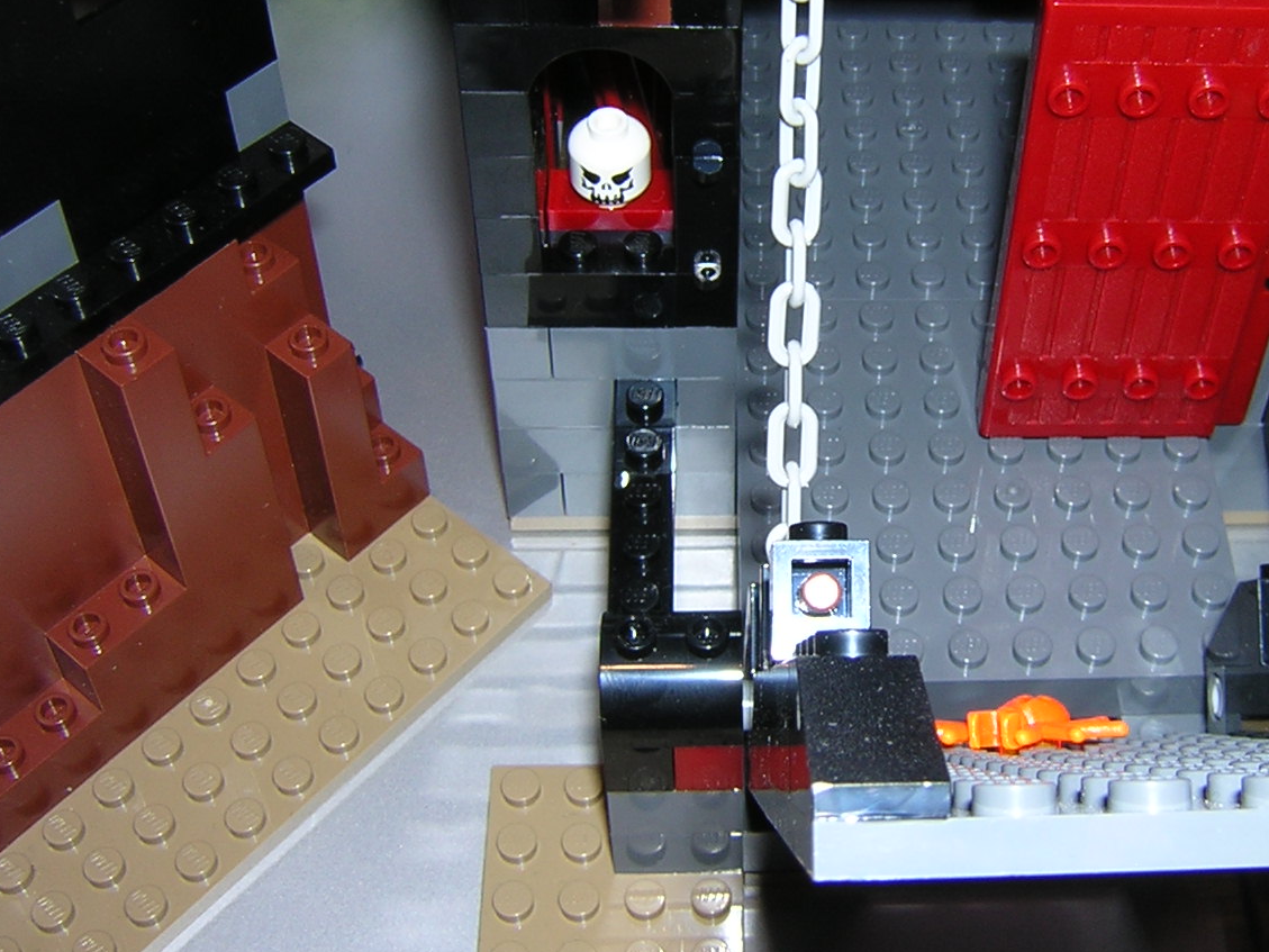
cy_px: 318
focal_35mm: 51
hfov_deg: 37.0
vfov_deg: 28.4
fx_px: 1870
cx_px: 873
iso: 100
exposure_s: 1/60.1
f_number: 5.2
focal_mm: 4.7
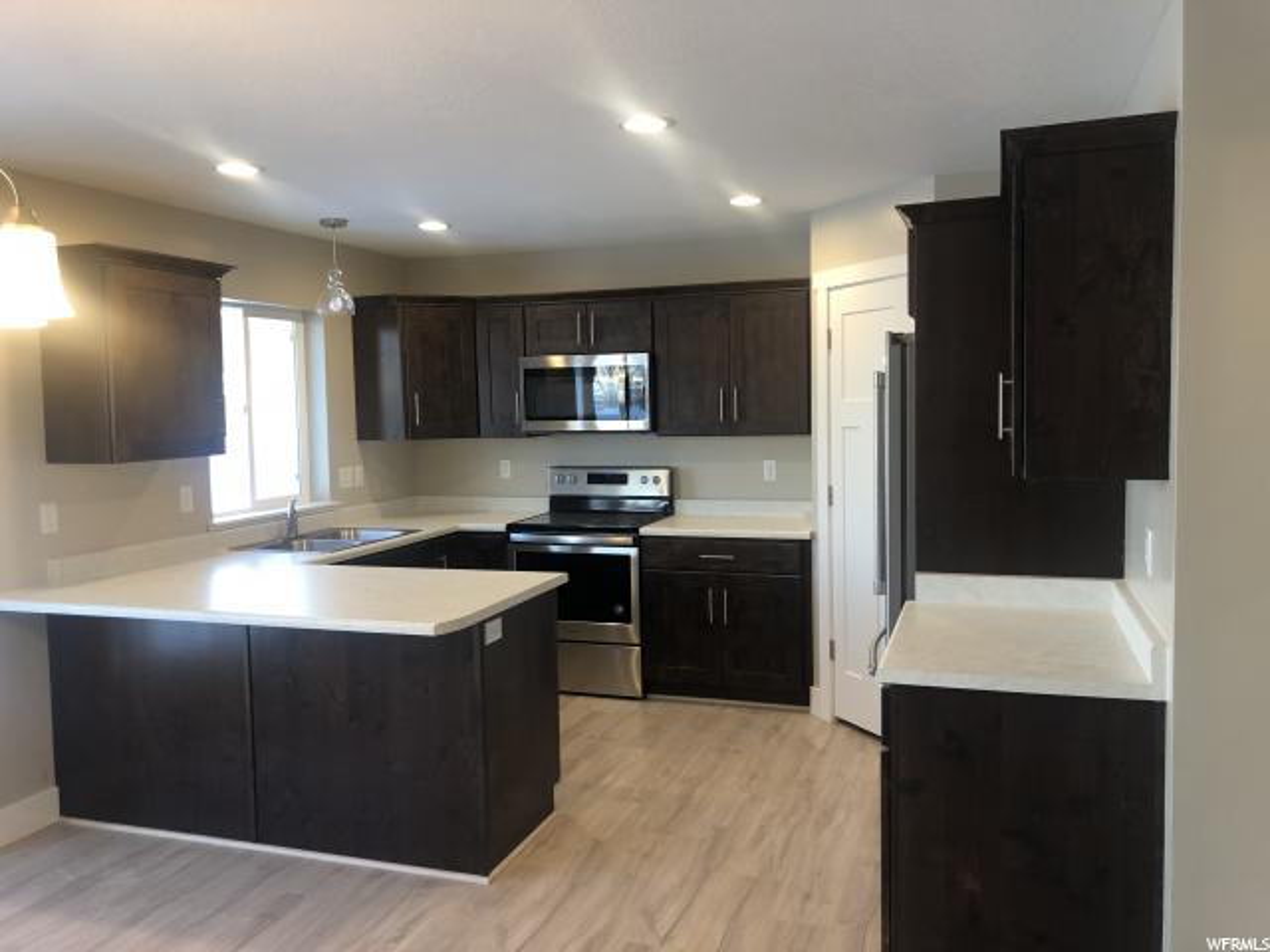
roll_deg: +0.7
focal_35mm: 28
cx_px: 635
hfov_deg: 63.4
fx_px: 1027
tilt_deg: -3.9
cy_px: 476
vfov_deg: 49.7
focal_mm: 4
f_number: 1.8
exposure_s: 1/30
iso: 32
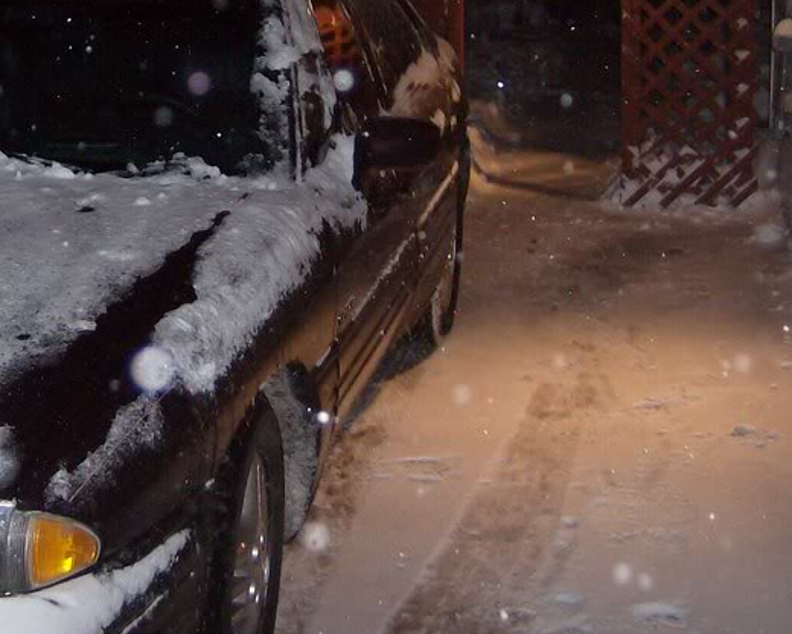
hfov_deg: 27.3
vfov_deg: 21.8
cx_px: 244
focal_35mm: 69
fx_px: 1617
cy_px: 88
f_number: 2.8
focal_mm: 6
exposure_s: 1/60
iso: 200
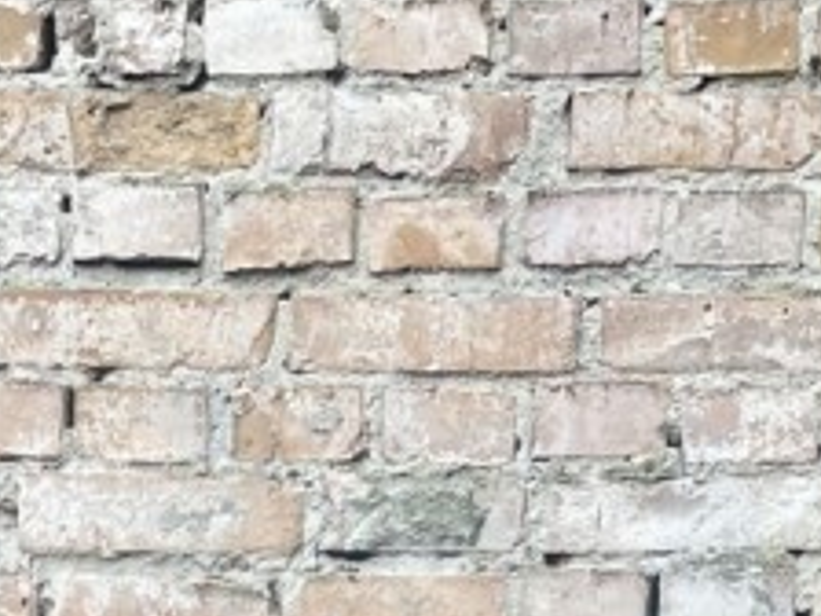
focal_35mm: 139
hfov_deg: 13.8
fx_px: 3297
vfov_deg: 9.7
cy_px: 1331
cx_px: -158
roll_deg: -1.0
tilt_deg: -7.3
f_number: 1.6
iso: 80
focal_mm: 5.1
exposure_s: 1/100
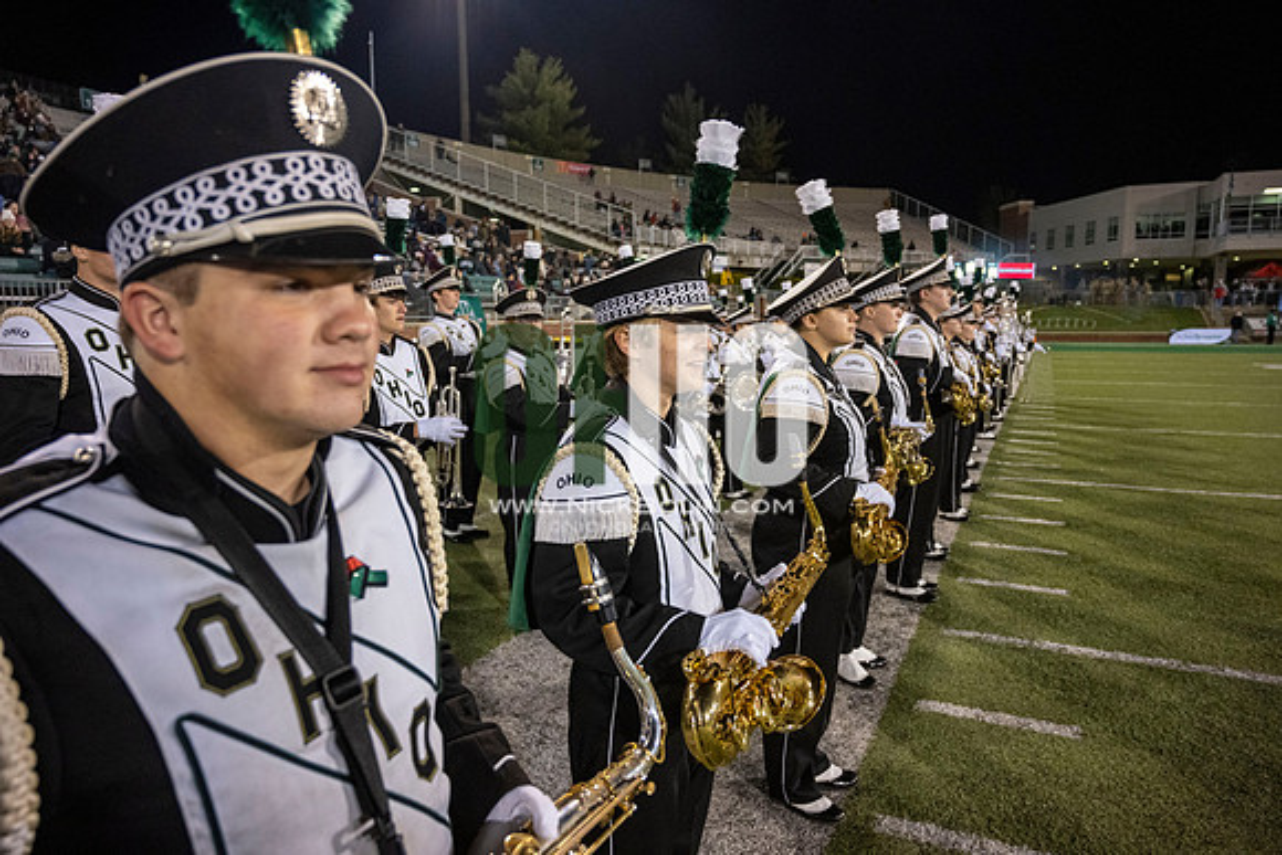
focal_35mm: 24
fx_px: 855
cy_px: 428
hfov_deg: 73.7
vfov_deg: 53.2
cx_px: 641
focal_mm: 24
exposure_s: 1/500
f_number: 4
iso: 2000
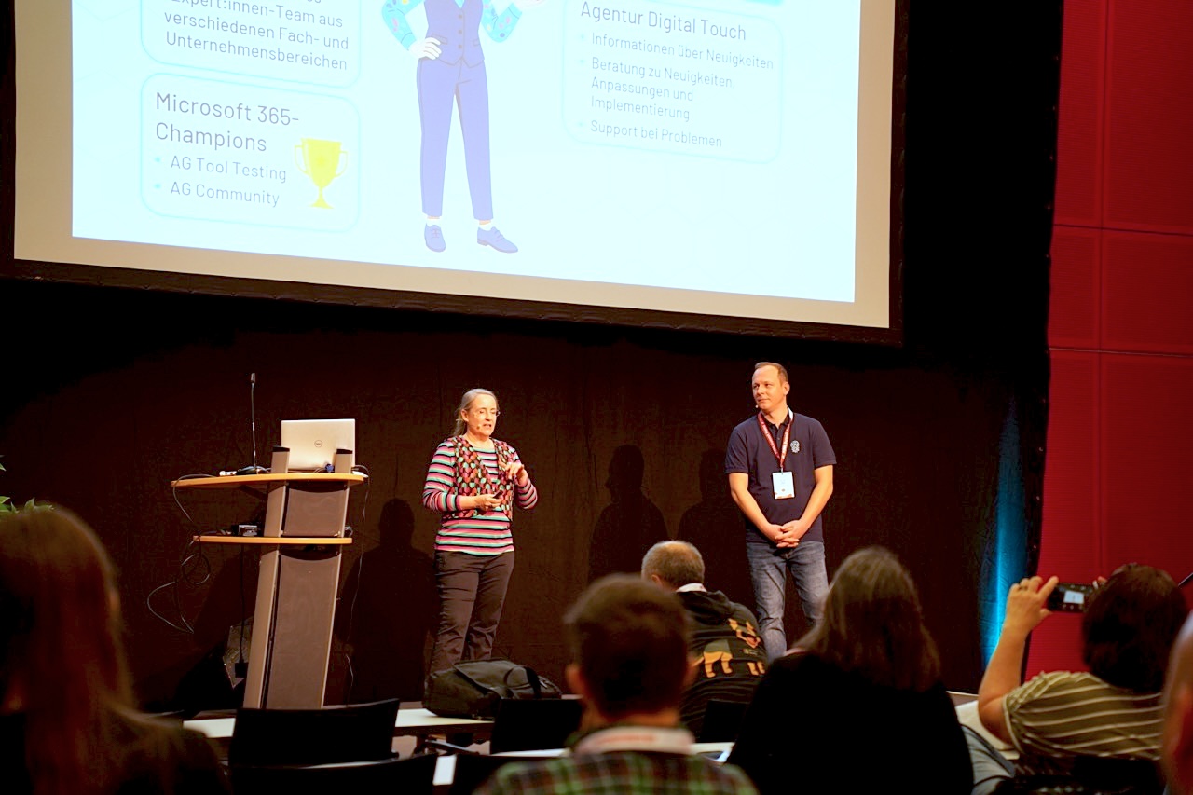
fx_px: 2485
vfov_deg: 18.2
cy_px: 398
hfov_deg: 27.0
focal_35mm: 75
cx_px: 596
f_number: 2.8
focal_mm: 75
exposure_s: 1/200
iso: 1000
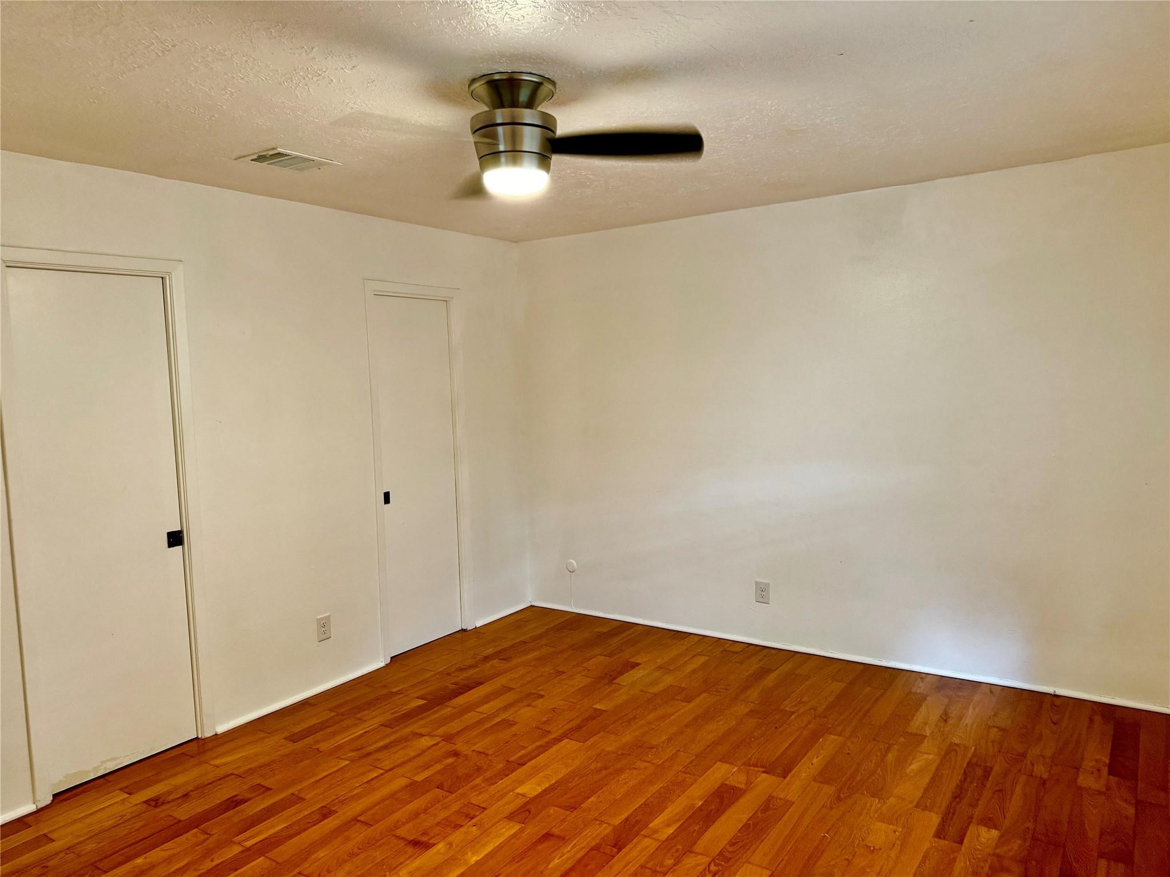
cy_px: 438
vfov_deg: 56.8
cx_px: 585
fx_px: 811
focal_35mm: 24
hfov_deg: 71.6
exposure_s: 1/60
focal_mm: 6.76
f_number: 1.78
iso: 250
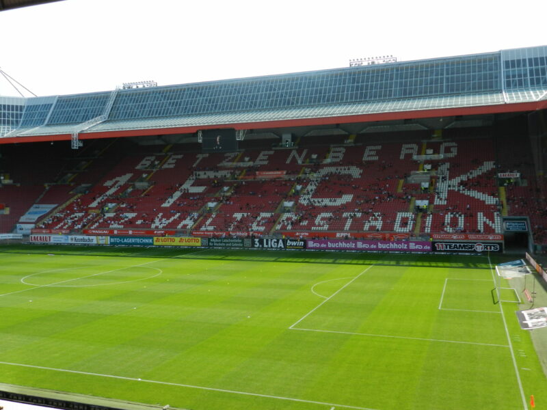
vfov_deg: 44.2
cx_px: 274
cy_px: 205
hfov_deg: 56.8
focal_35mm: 32
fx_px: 506
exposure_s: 1/800
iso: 160
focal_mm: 5.6
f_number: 3.7
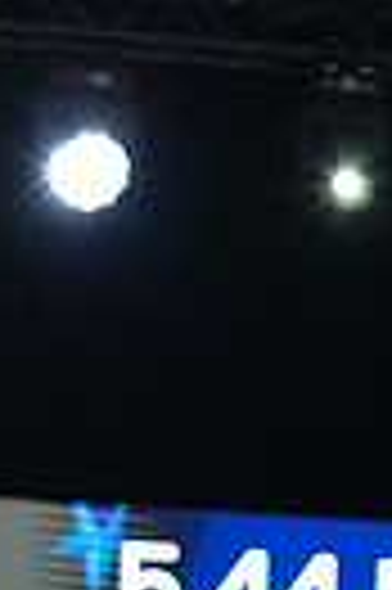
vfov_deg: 6.4
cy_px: 1302
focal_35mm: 311
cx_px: 92
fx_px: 5093
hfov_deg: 4.4
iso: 1600
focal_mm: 70
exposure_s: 1/500
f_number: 4
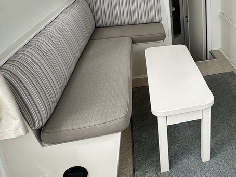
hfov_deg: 45.0
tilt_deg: -17.1
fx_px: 252
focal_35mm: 37
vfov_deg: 36.5
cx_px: 217
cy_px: 21
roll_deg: +0.1
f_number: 2.2
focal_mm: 2.22
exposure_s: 1/219
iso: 40
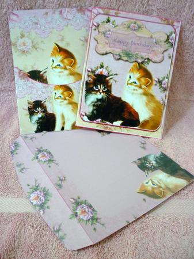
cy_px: 130
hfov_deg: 48.2
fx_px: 217
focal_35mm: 29
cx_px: 97
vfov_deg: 61.7
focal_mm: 5.2
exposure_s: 1/13
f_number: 3.3
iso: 400
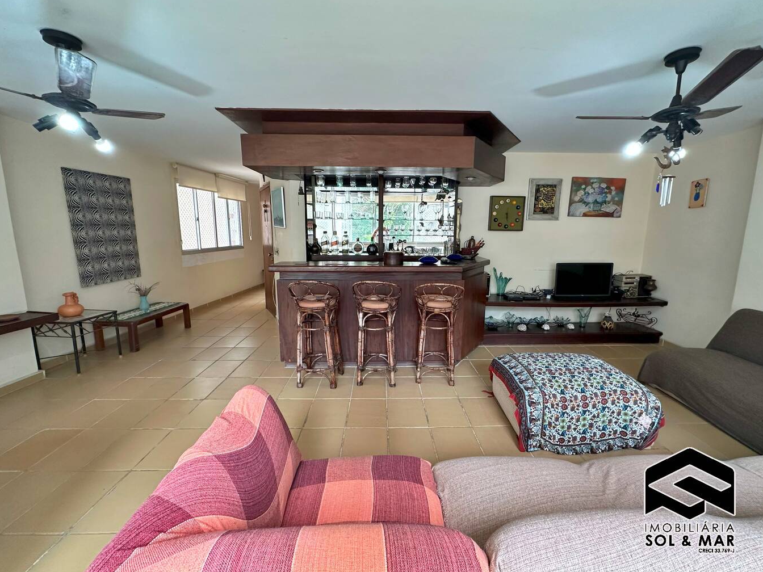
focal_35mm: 15
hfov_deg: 98.2
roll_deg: -0.5
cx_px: 389
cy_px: 282
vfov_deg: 81.7
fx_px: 331
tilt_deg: -8.8
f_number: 2.2
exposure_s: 1/120
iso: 250
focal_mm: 2.22
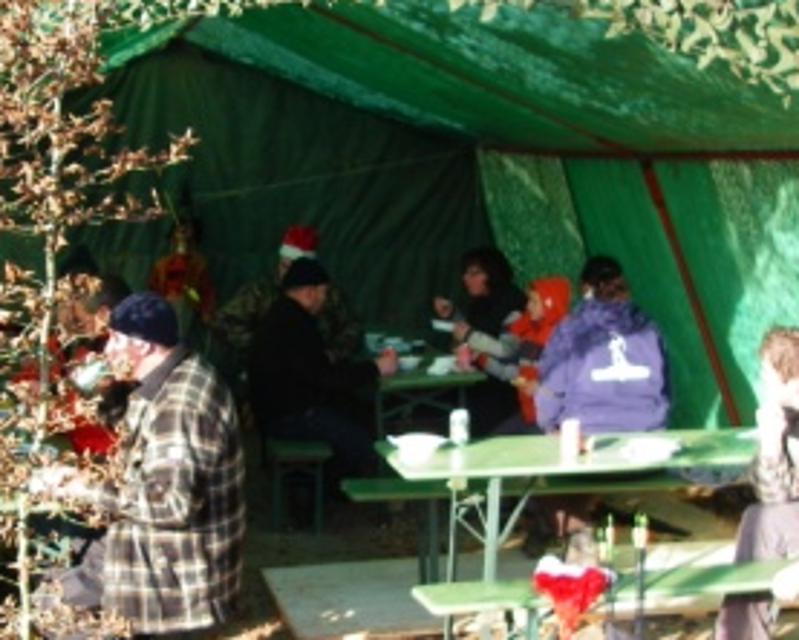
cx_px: 277
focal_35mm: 60
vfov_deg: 25.3
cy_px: 406
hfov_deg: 31.2
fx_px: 1420
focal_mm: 6.3
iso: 64
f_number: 3.3
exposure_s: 1/100
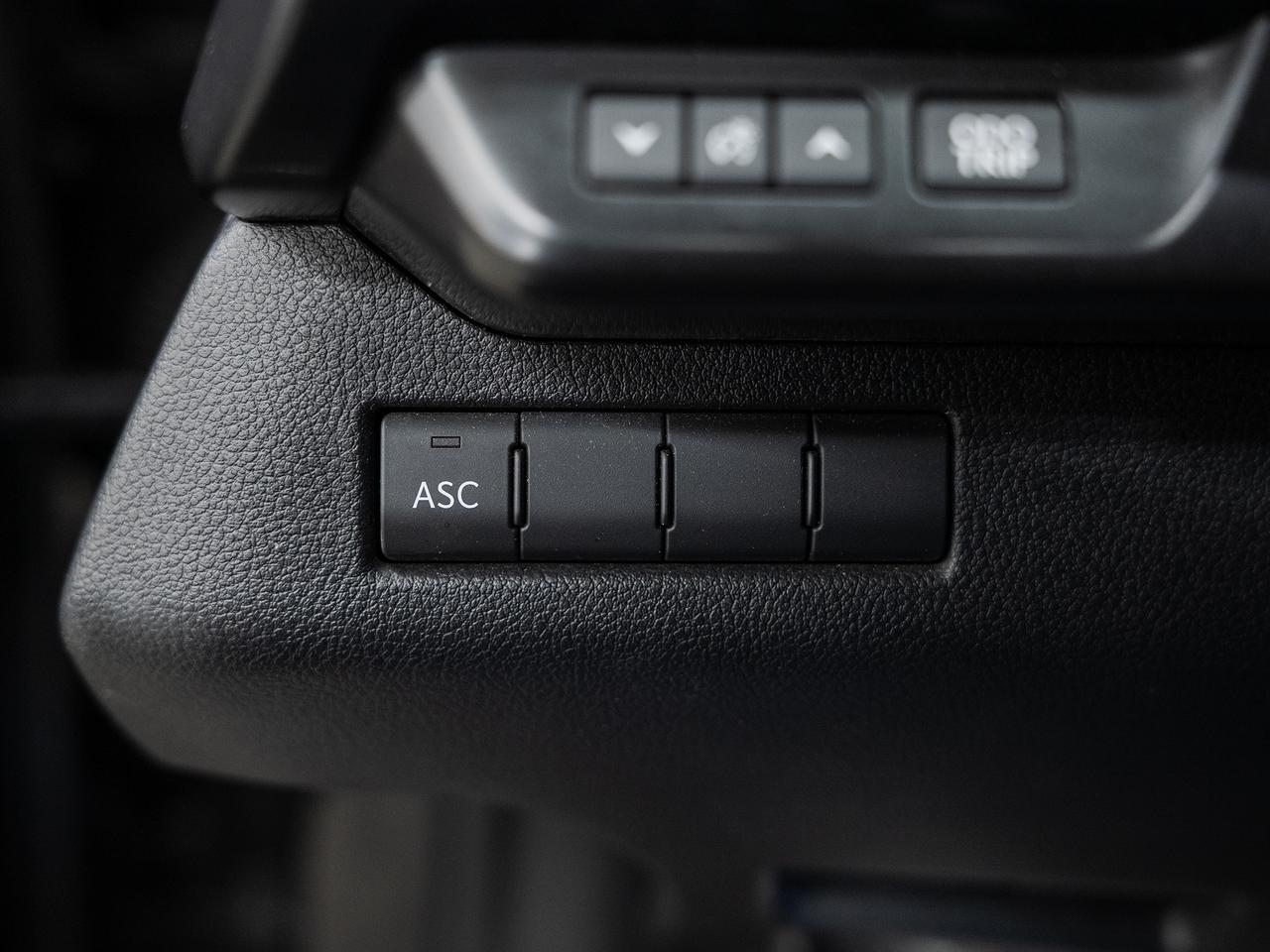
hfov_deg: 43.2
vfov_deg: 33.1
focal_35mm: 44
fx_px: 1603
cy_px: 476
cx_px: 635
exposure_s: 1/40
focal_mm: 40.4
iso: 800
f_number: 3.5
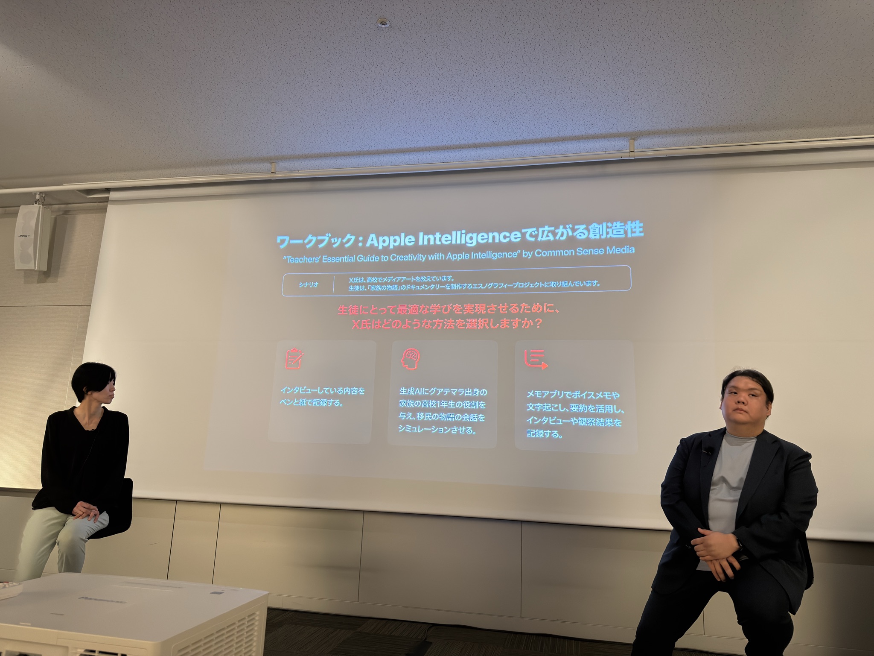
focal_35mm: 24
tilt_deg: +11.3
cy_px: 328
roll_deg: -2.3
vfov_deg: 56.8
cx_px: 437
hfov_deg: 71.6
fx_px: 606
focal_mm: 6.76
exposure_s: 1/33
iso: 200
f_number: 1.78
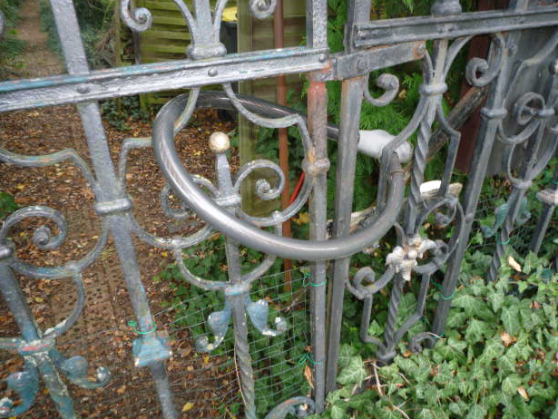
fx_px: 419
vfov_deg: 53.1
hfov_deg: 67.3
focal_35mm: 26
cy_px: 208
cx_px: 284
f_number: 2.8
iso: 100
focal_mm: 4.4
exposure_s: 1/30
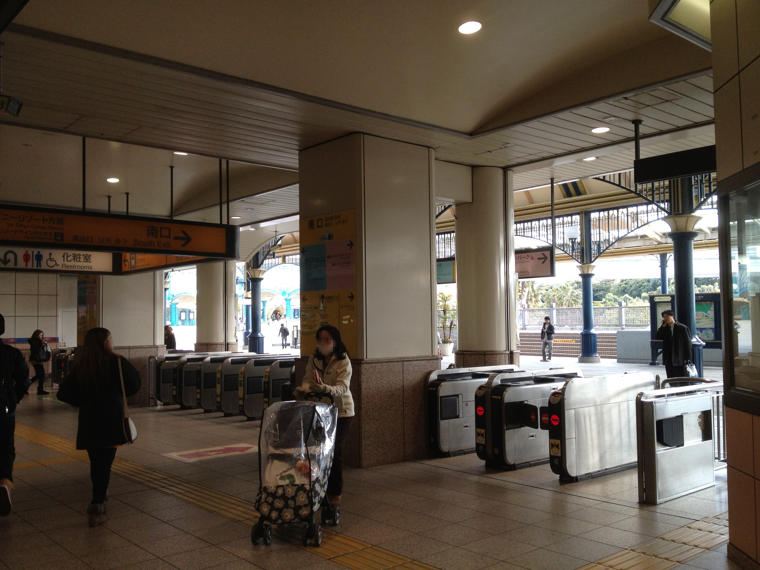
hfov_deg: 52.6
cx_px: 380
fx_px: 768
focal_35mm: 35
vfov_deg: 40.7
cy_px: 285
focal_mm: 4.28
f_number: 2.4
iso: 100
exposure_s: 1/120
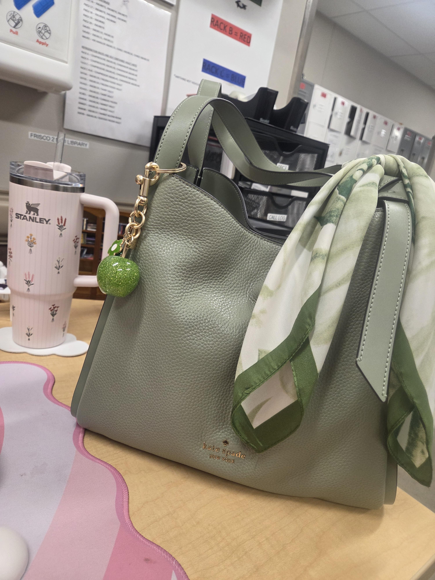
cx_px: 218
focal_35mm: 23
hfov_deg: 58.9
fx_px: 385
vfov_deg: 73.9
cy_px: 290
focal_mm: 5.4
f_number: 1.8
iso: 160
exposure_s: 1/120
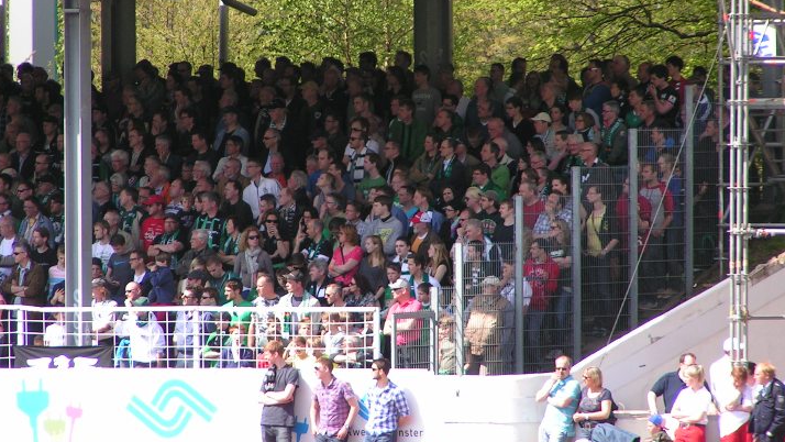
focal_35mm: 464
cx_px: 346
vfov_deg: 2.6
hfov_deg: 4.7
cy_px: 183
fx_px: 9660
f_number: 3.5
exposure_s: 1/400
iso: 50
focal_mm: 58
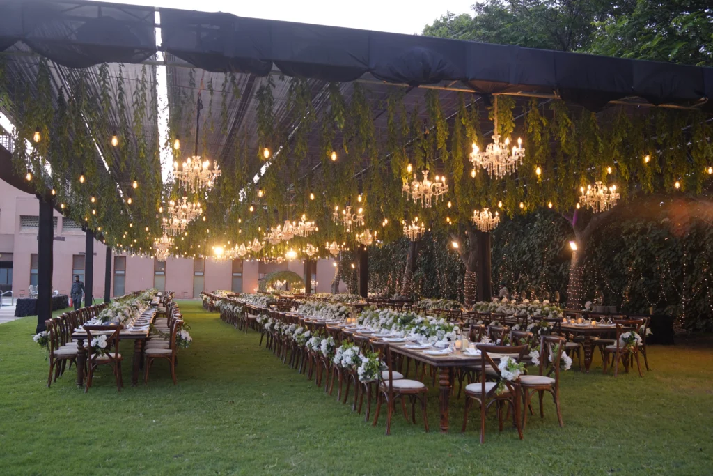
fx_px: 693
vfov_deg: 37.9
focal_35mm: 35
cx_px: 356
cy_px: 238
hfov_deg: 54.4
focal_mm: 35
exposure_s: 1/100
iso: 500
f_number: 4.5
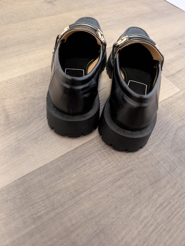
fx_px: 171
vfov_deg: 71.5
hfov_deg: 56.9
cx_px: 92
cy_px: 123
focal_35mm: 24
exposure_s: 1/40
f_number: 1.68
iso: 1123
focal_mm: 6.9
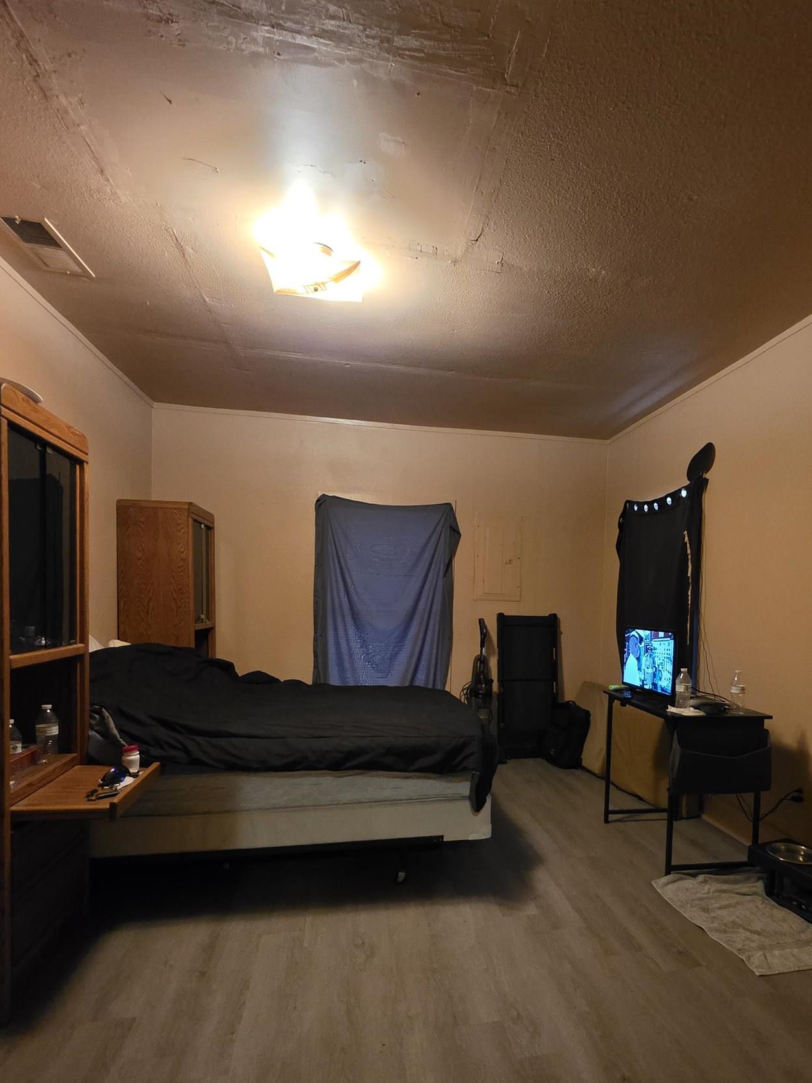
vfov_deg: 87.0
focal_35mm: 18
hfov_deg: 70.7
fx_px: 563
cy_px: 631
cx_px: 494
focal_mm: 2.2
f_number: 1.9
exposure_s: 1/40
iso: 1000
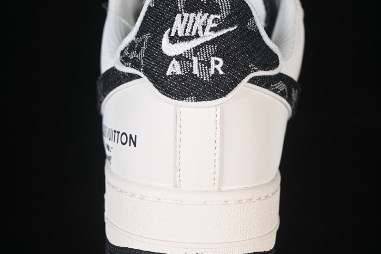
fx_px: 794
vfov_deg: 18.2
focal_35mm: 75
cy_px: 127
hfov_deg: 27.0
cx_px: 190
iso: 160
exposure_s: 1/80
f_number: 7.1
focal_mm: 50
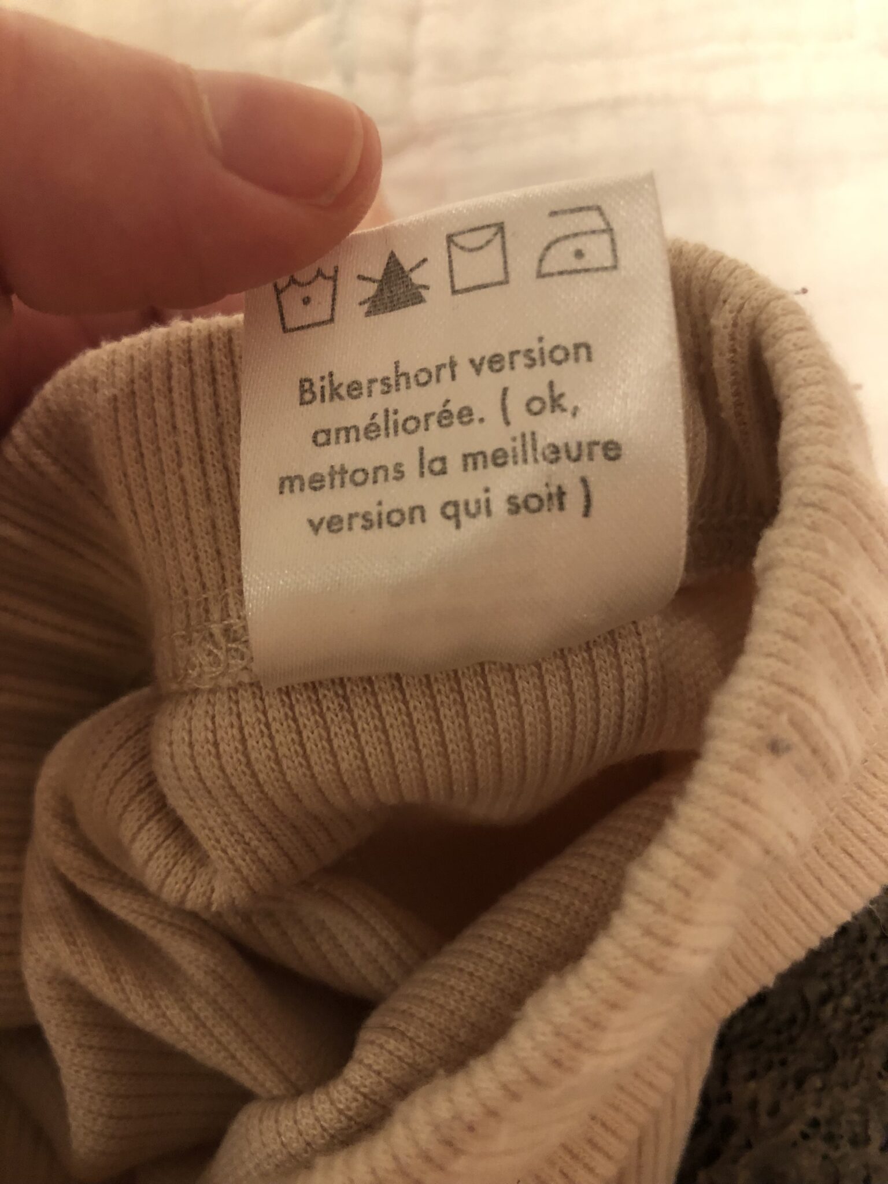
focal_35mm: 28
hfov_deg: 49.7
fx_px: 958
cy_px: 592
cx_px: 444
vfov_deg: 63.4
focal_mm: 3.99
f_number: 1.8
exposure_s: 1/12
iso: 100
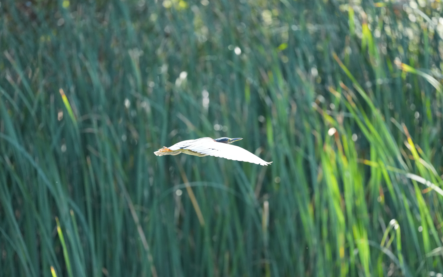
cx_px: 219
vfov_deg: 2.8
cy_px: 160
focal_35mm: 475
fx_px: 5734
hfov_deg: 4.4
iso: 4000
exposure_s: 1/2500
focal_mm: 400
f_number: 4.5
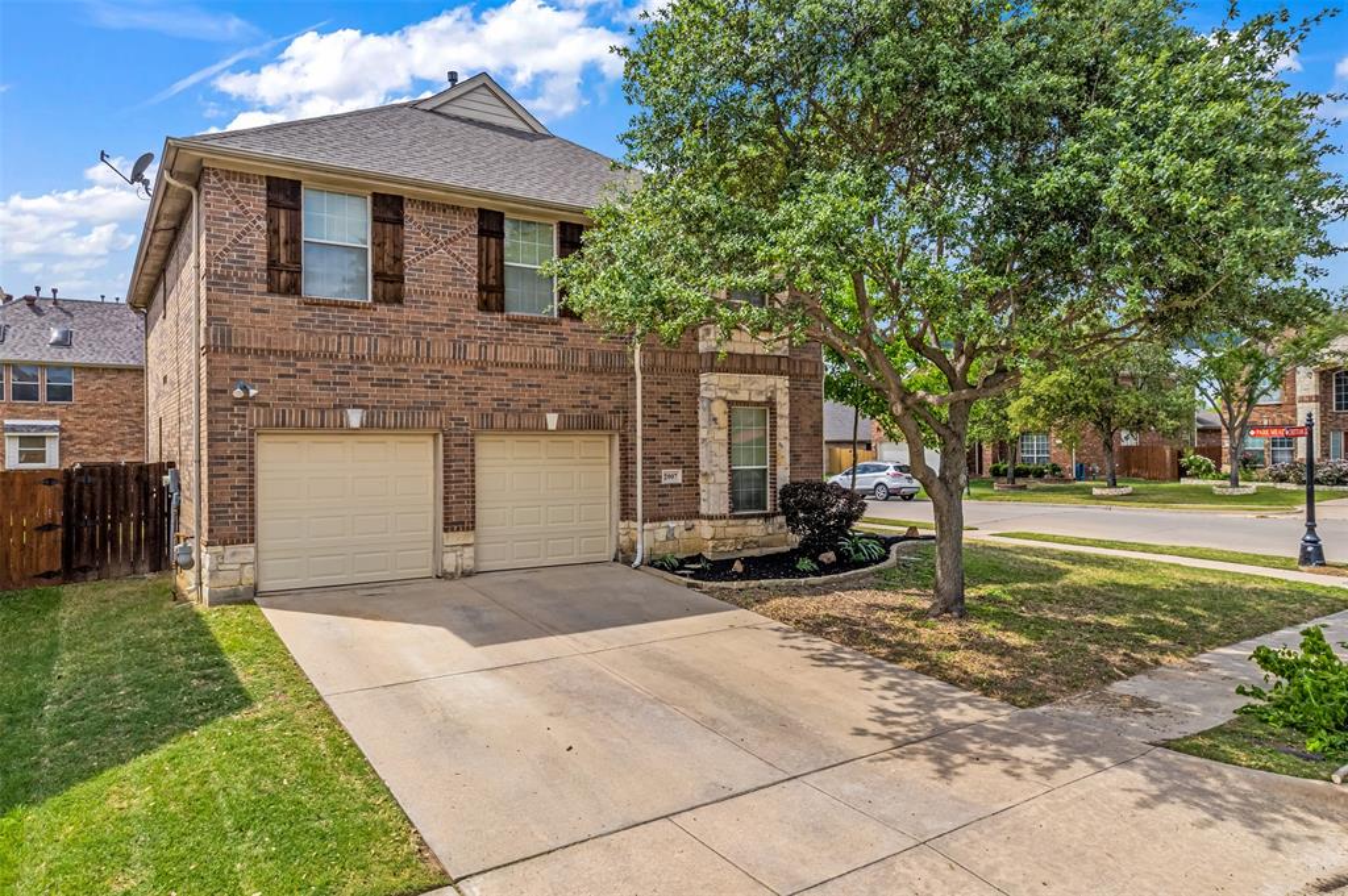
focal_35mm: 22
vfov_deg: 57.1
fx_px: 823
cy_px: 448
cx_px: 674
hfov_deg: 78.6
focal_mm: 8.38
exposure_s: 1/240
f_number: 2.8
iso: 100
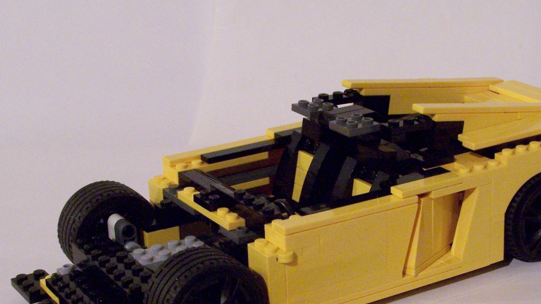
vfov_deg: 15.1
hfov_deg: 26.5
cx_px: 328
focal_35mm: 80
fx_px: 1148
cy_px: 210
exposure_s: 1/8
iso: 400
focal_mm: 9.8
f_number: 4.5
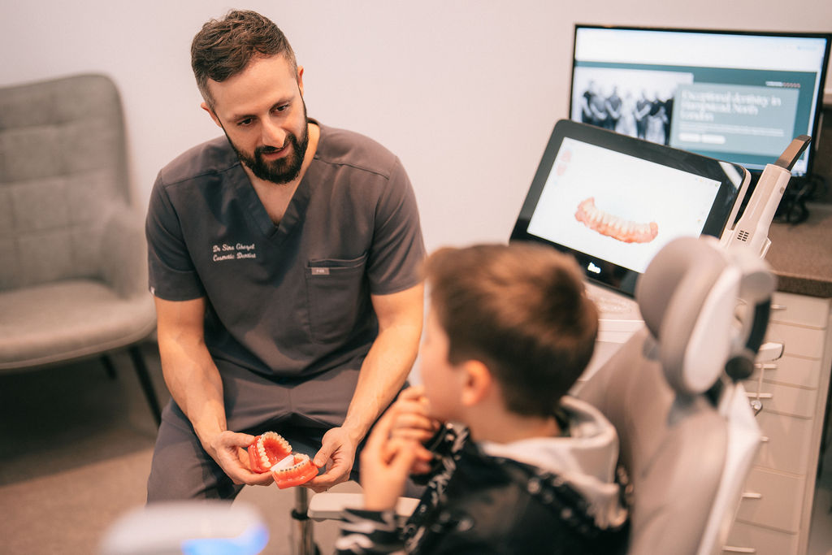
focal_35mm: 50
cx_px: 416
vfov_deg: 27.0
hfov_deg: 39.6
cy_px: 278
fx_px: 1156
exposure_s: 1/200
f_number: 1.2
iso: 320
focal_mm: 50
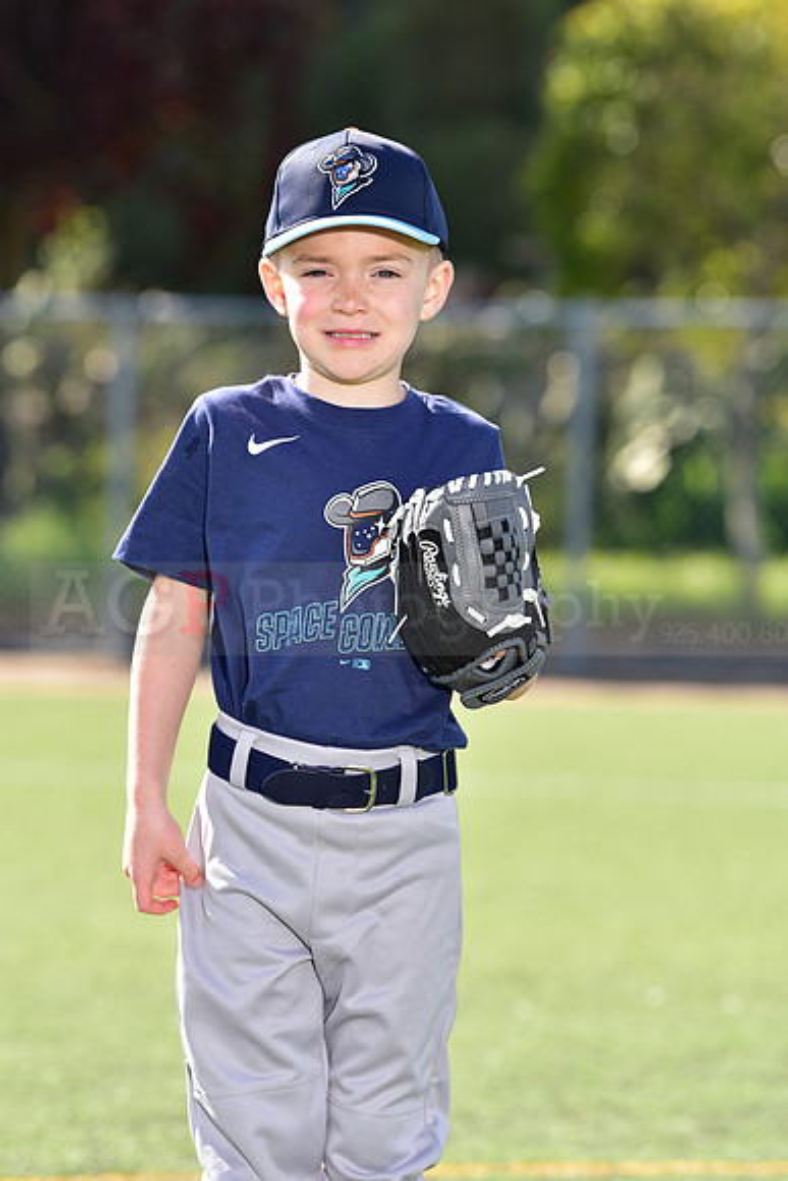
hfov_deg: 6.9
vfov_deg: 10.3
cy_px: 590
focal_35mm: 200
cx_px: 394
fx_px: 6562
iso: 80
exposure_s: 1/160
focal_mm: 200
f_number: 5.6
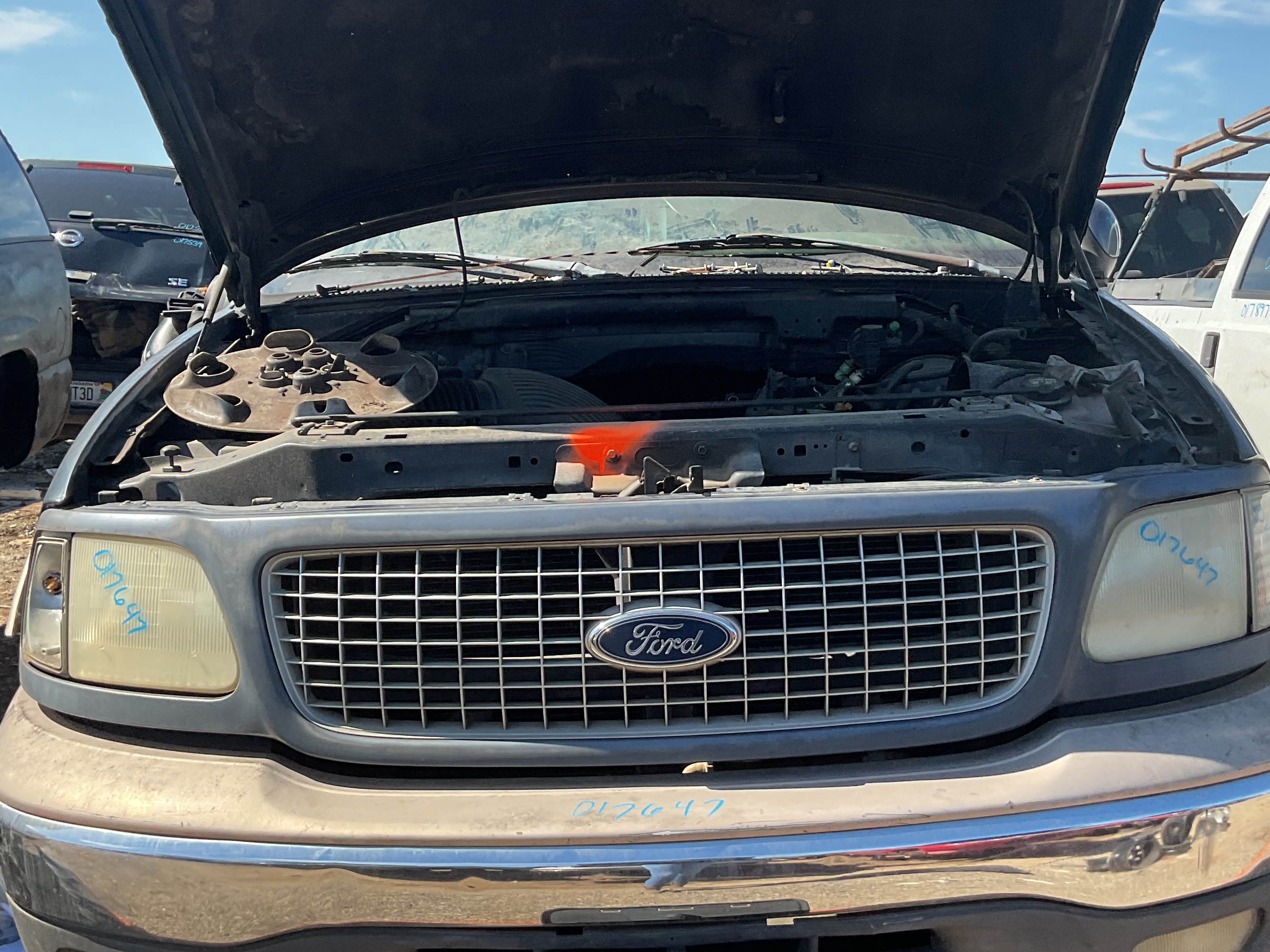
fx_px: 1651
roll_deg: -0.3
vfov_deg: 32.1
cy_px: 413
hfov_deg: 42.0
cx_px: 692
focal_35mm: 45
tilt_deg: -4.2
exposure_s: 1/944
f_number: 1.8
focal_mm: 3
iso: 16
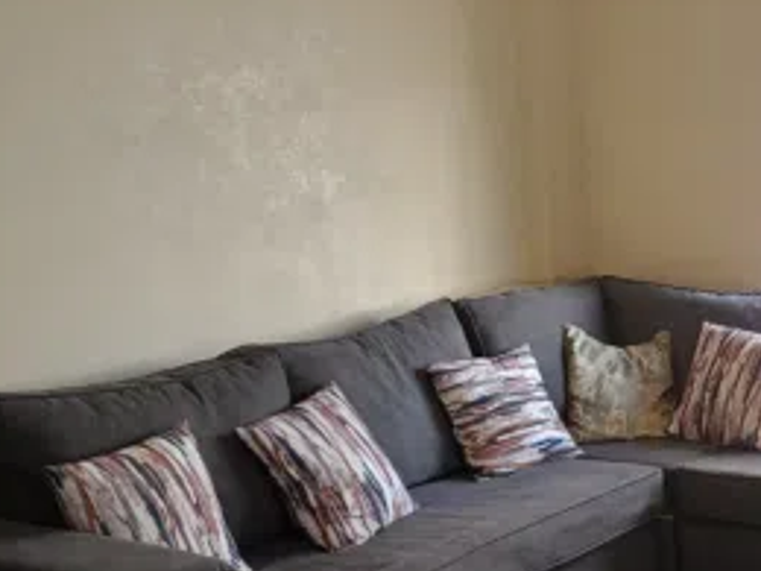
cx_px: 814
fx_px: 1517
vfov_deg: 20.5
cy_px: 591
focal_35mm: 69
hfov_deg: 26.2
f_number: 1.79
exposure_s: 1/50
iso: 1381
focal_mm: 4.7
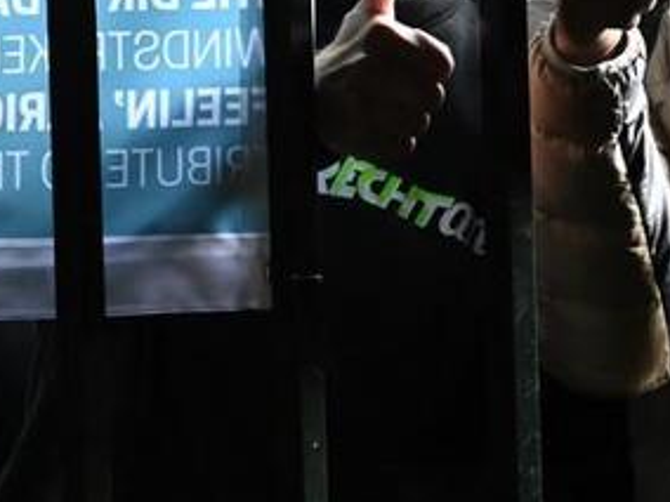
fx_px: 9078
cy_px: 119
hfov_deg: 4.2
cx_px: -186
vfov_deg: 3.2
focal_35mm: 469
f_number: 4.8
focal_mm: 140
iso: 8000
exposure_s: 1/80
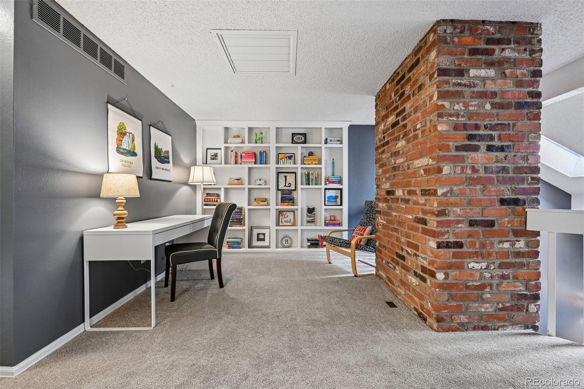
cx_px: 292
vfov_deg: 81.2
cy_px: 194
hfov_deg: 104.3
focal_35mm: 14
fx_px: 227
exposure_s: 1/5
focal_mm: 14
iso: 400
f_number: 9
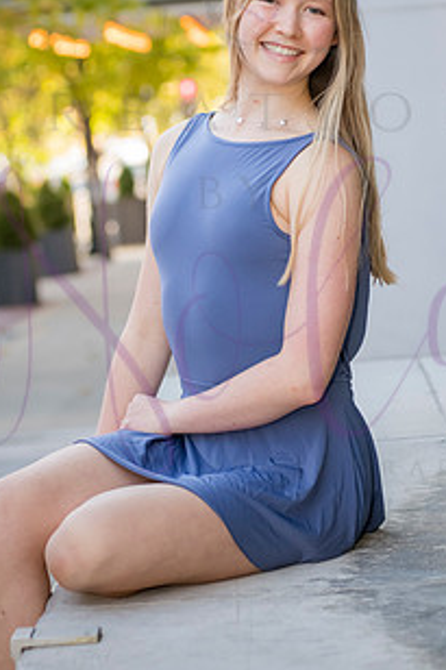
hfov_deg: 11.7
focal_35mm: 117
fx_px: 2177
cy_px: 189
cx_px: 263
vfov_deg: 17.4
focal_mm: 80
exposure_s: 1/400
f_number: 4.5
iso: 800
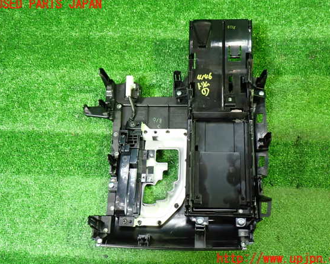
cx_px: 172
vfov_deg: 43.4
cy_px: 132
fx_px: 332
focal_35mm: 34
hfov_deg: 52.8
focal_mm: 5.79
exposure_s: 1/30
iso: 640
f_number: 2.4
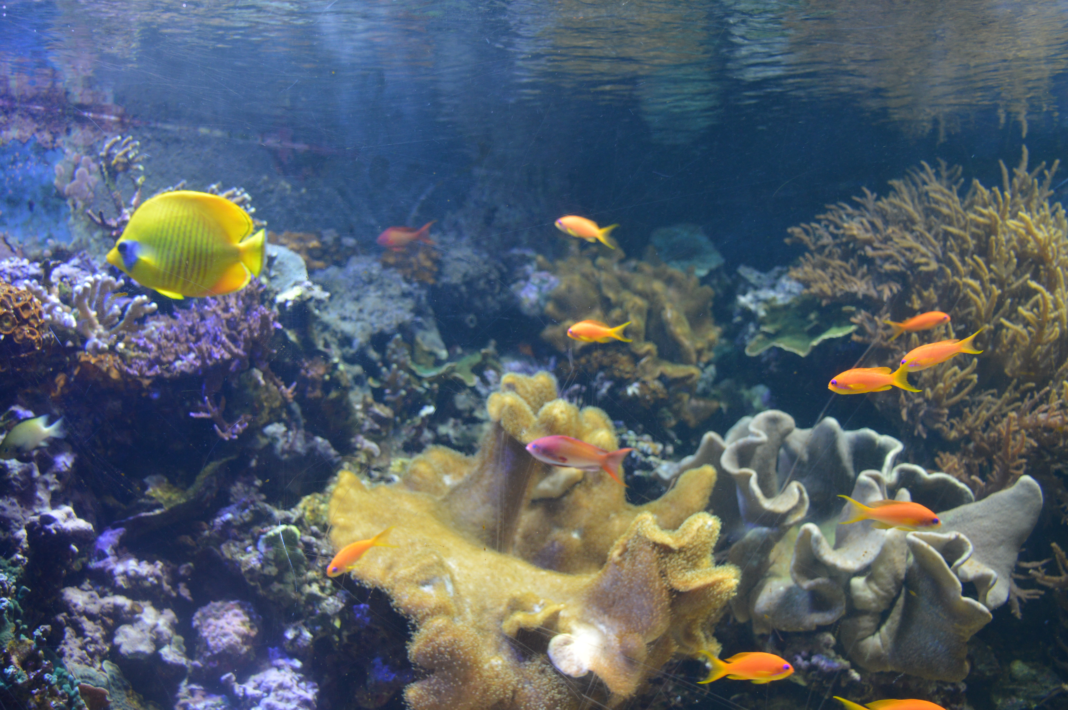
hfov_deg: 57.3
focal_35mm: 33
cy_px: 355
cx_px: 534
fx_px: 978
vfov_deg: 39.9
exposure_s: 1/40
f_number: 3.8
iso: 400
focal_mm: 22
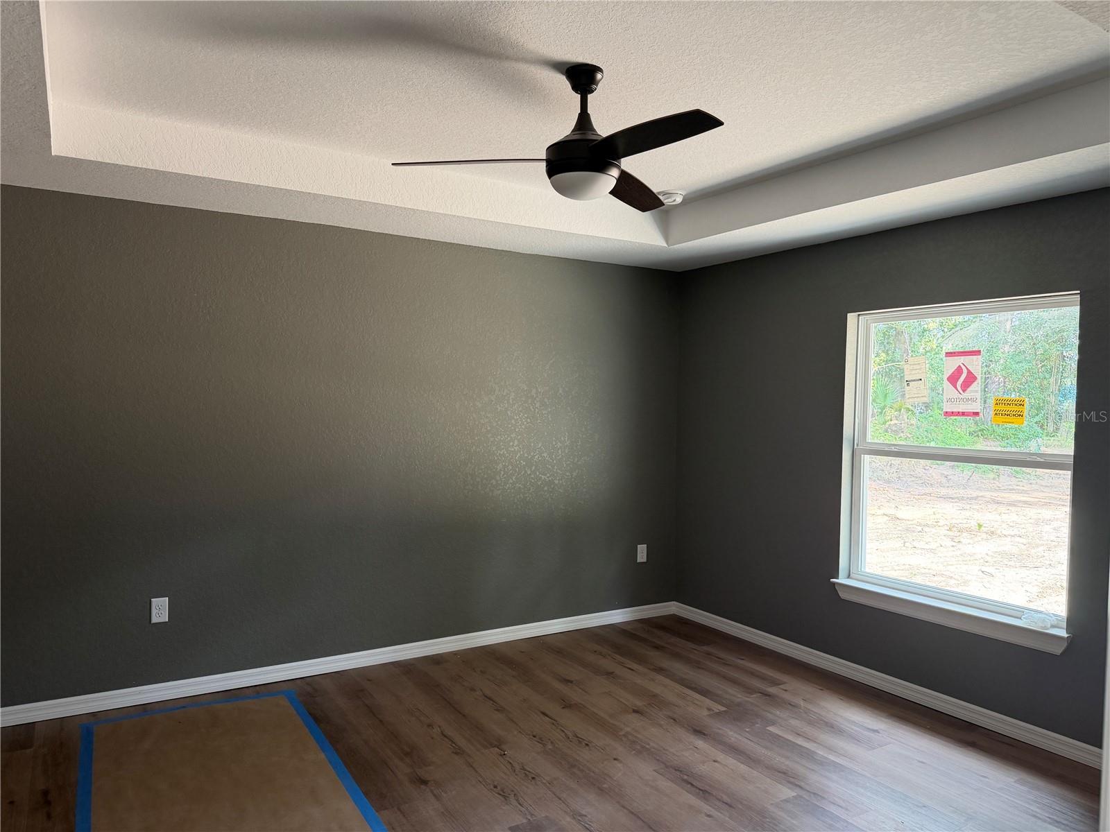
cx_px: 555
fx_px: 770
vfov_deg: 56.8
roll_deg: -0.2
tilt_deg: -2.3
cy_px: 416
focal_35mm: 24
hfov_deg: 71.6
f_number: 1.78
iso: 200
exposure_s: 1/120
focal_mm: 6.76
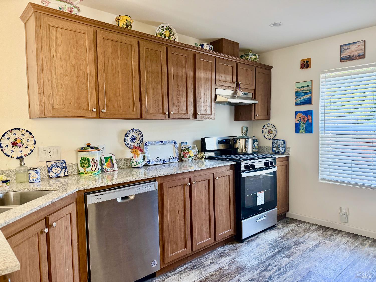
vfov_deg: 56.8
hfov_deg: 71.6
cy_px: 141
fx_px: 261
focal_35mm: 24
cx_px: 188
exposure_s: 1/60
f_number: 1.78
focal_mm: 6.76
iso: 320
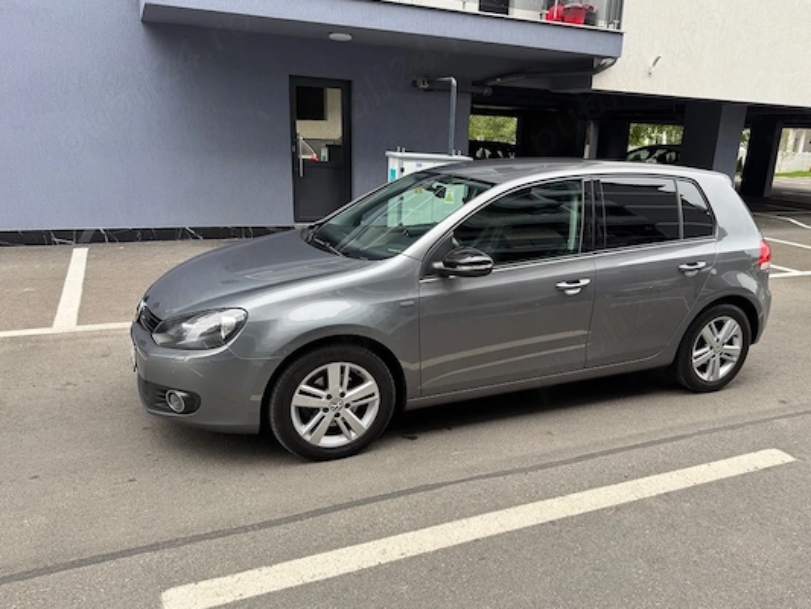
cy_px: 327
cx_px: 450
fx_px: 633
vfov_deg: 51.3
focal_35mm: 27
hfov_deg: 65.1
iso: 80
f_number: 1.78
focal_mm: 6.76
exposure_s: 1/514
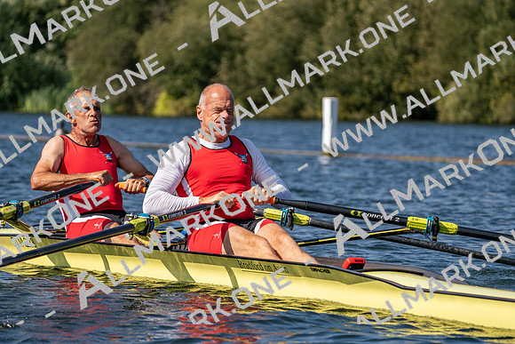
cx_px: 258
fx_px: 2862
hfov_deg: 10.3
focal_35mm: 200
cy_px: 172
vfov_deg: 6.9
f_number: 5.6
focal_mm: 200
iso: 200
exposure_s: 1/2000
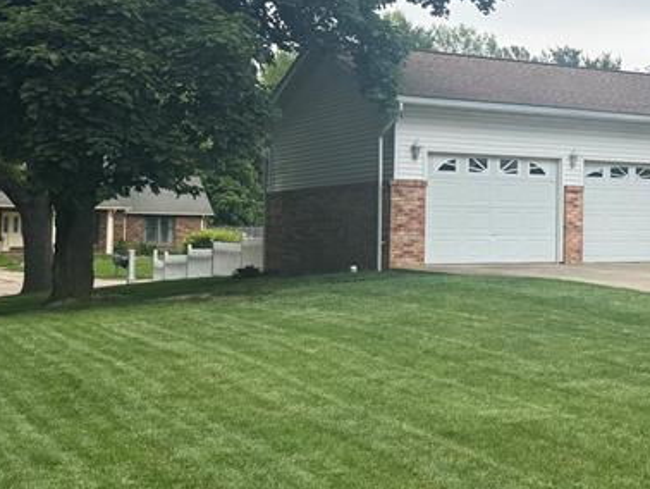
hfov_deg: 25.8
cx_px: 832
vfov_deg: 22.6
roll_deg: -0.4
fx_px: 1221
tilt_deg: +1.3
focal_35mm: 65
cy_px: 186
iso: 80
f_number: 1.78
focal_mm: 6.76
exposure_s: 1/1597
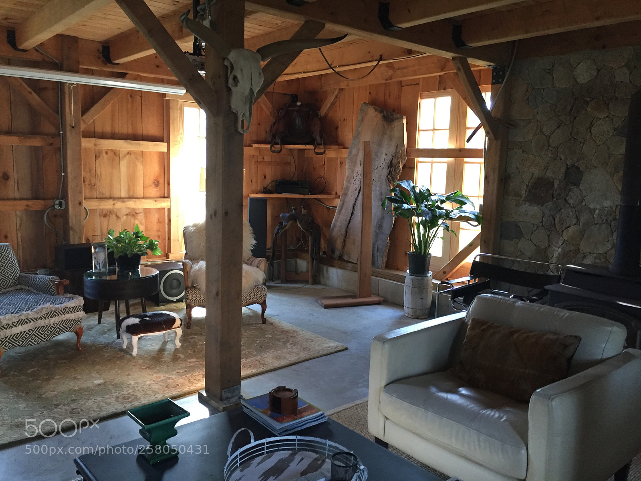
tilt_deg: -8.5
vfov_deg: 48.2
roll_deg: -2.3
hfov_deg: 61.7
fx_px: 537
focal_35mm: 29
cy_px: 240
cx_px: 320
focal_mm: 4.15
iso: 160
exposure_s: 1/30
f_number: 2.2
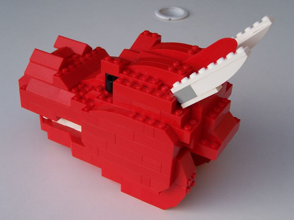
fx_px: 501
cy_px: 110
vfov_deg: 24.8
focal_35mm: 59
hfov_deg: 32.7
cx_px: 147
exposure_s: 1/250
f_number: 3.1
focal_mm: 9.8
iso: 80
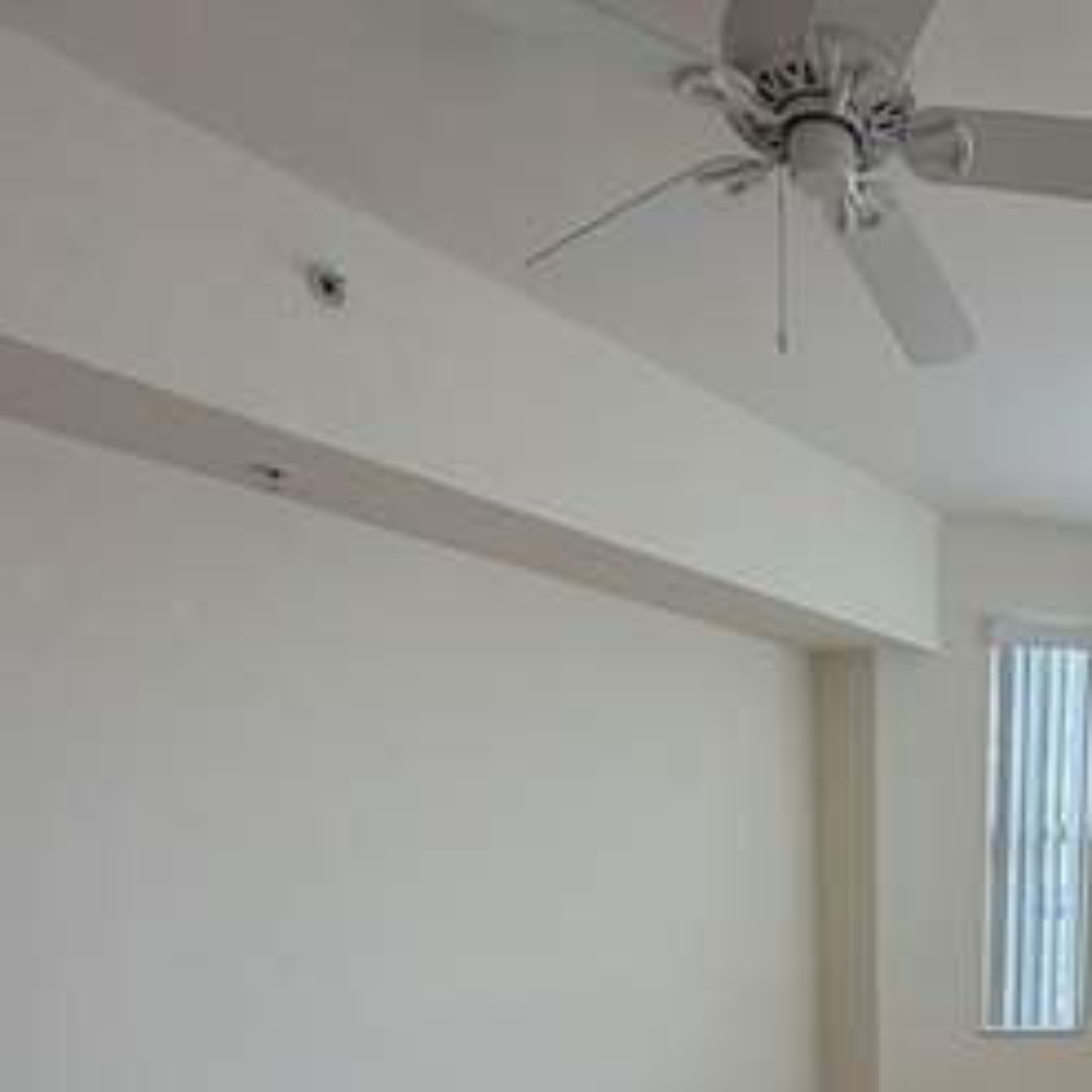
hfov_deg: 46.1
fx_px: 1142
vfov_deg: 40.9
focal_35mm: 32
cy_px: 1203
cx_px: 986
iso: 64
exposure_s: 1/121
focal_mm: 2.22
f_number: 2.2
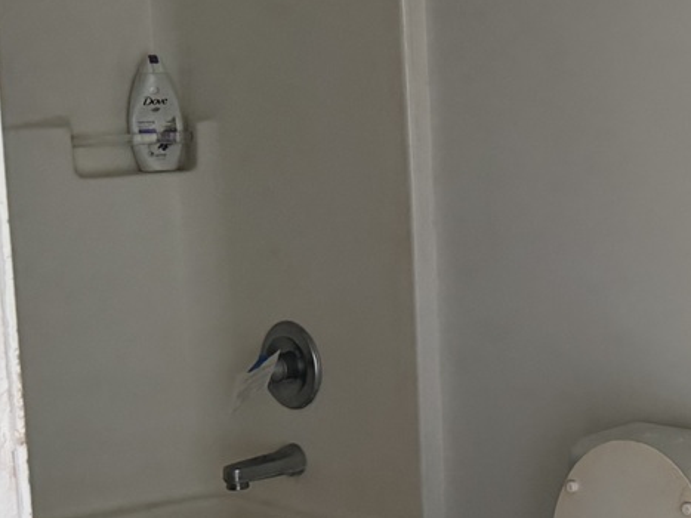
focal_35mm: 74
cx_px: 823
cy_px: 235
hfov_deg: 24.0
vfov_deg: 19.9
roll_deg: +1.0
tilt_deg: -5.8
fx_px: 1477
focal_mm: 6.76
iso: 500
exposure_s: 1/60
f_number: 1.78
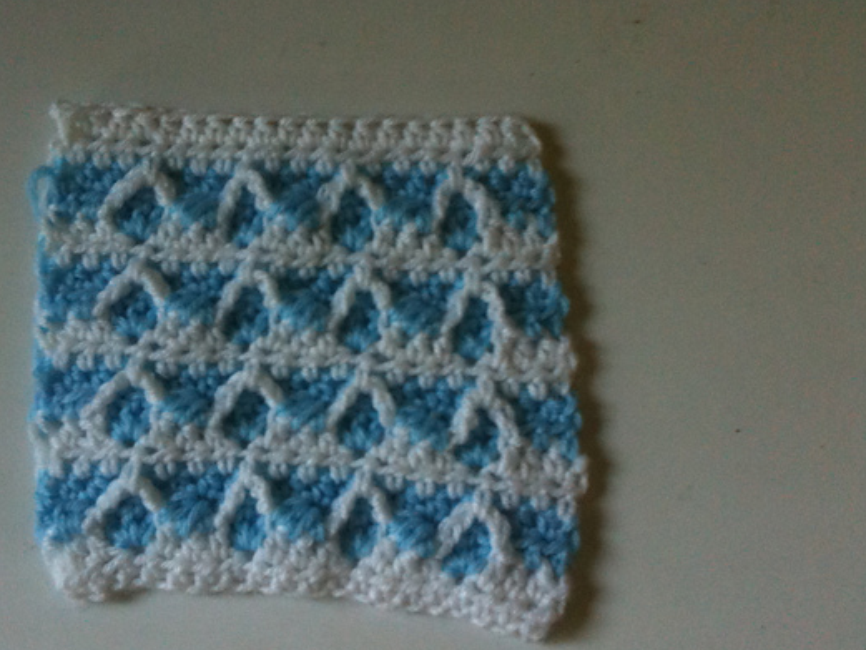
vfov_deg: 33.5
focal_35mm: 43
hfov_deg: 43.6
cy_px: 379
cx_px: 342
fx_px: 1076
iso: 160
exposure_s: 1/15
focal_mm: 3.85
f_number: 2.8
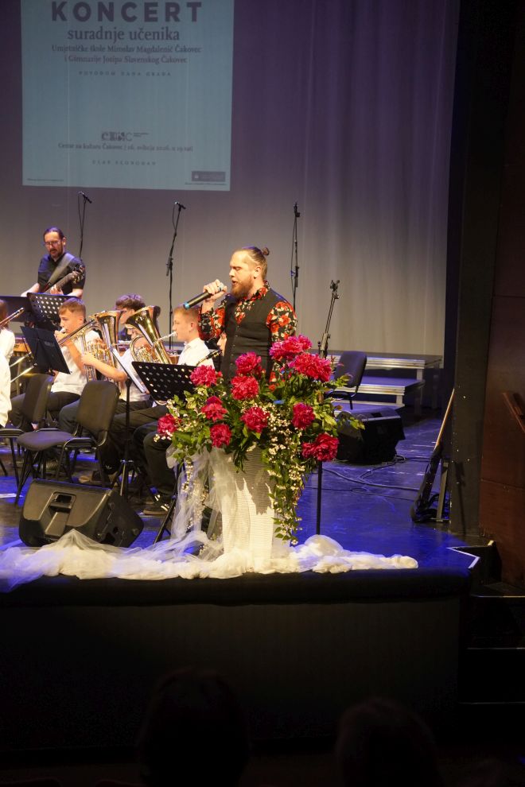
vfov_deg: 27.0
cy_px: 394
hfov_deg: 18.2
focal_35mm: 75
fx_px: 1640
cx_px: 262
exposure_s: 1/125
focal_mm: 50
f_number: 3.2
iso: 2000
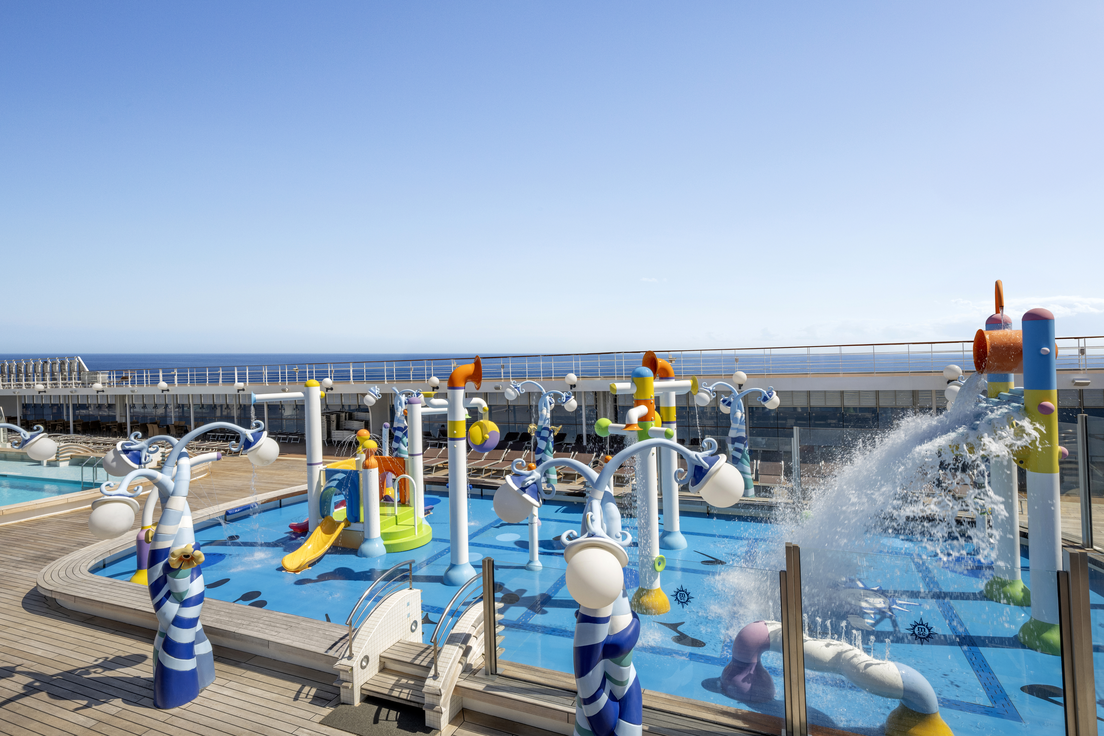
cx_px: 552
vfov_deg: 64.6
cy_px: 368
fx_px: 583
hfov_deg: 86.9
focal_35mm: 19
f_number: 11
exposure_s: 1/160
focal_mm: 19
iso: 200
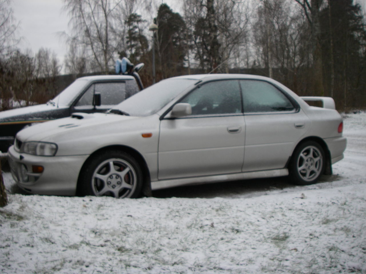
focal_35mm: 38
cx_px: 183
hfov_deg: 49.0
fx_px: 402
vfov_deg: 37.7
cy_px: 137
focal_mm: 6.3
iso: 64
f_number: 3.3
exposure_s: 1/50
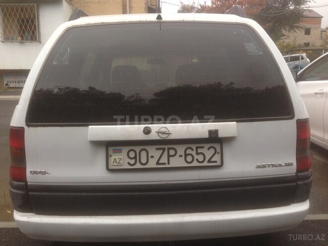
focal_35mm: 33
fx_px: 313
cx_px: 164
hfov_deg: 55.4
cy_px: 123
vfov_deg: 42.9
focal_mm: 4.12
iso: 64
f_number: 2.4
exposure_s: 1/120
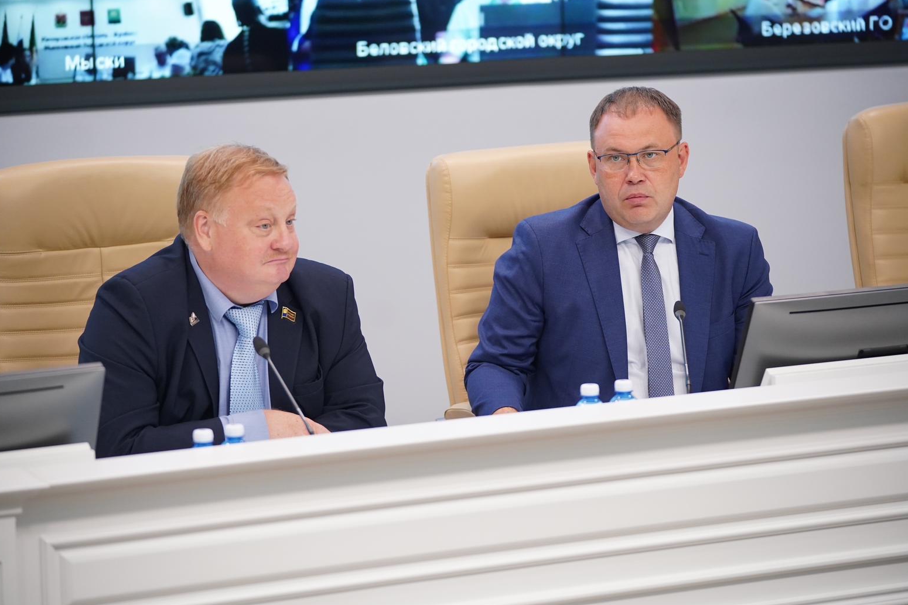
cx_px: 454
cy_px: 300
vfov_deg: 10.8
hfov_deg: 16.1
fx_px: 3203
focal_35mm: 127
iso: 2500
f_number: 2.8
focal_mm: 125
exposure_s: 1/320
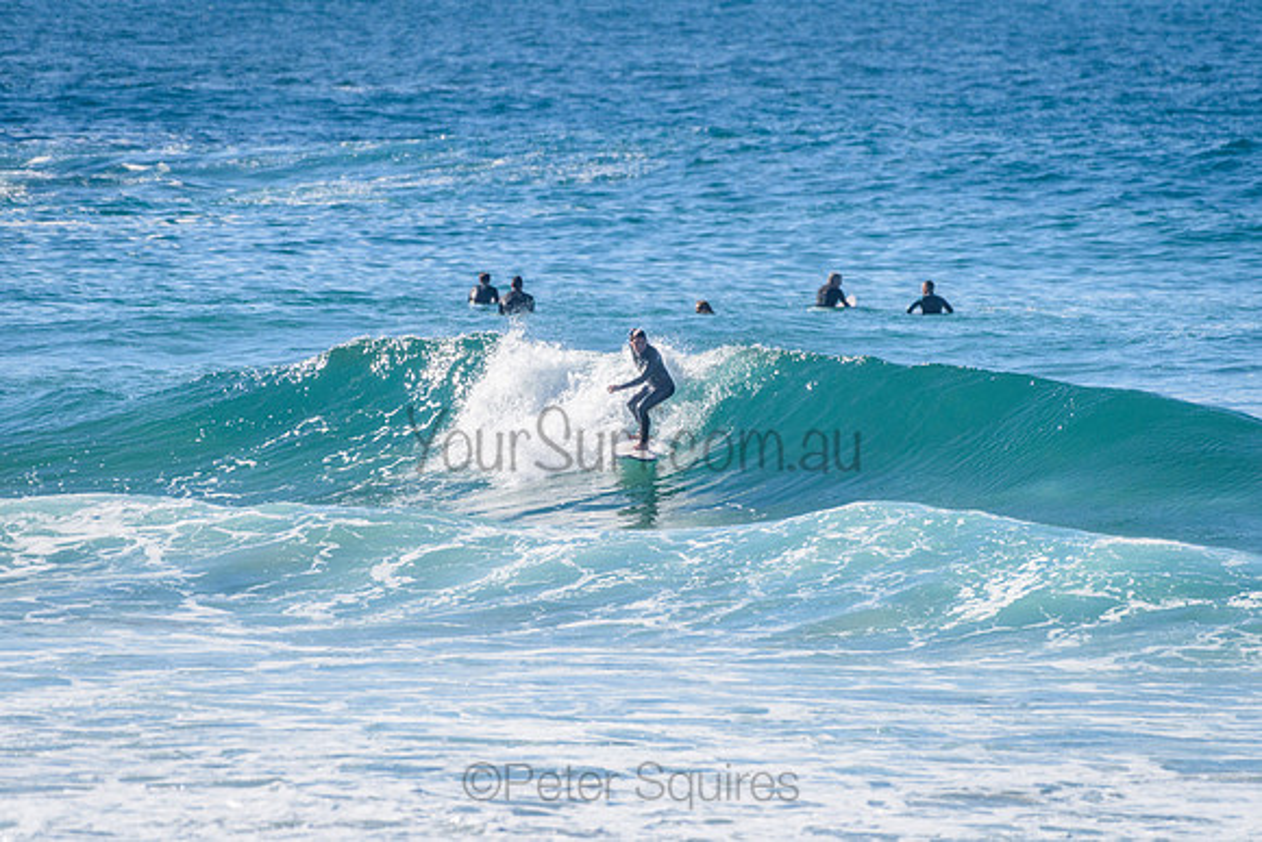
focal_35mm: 613
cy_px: 409
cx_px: 624
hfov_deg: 3.4
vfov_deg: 2.2
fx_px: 21502
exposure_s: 1/8000
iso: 560
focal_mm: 500
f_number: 5.6
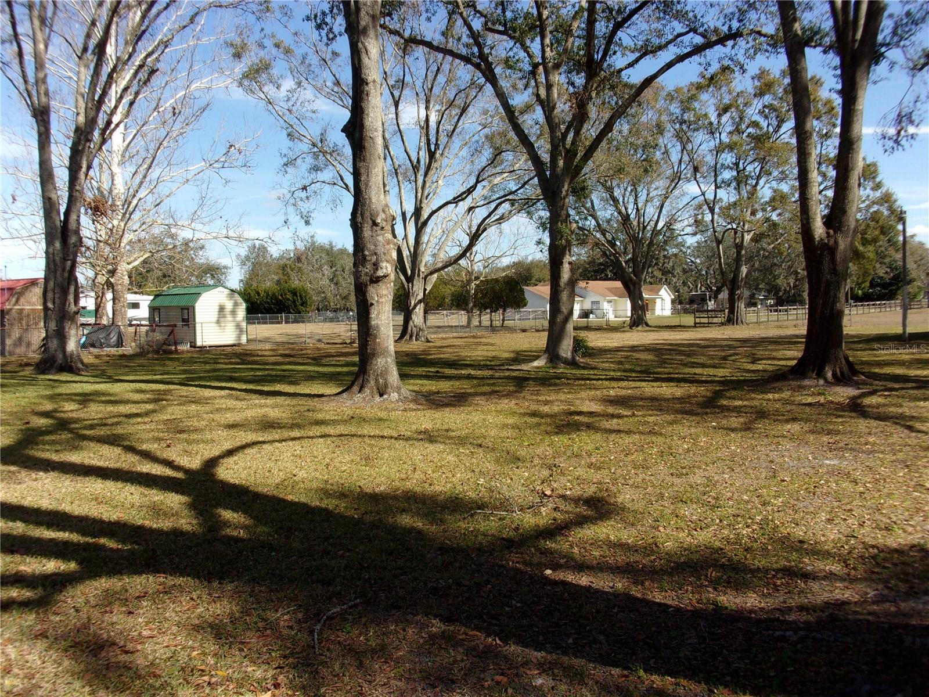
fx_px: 751
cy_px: 348
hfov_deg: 63.4
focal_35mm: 28
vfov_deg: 49.7
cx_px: 464
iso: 80
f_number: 10.8
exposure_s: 1/75
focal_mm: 5.1
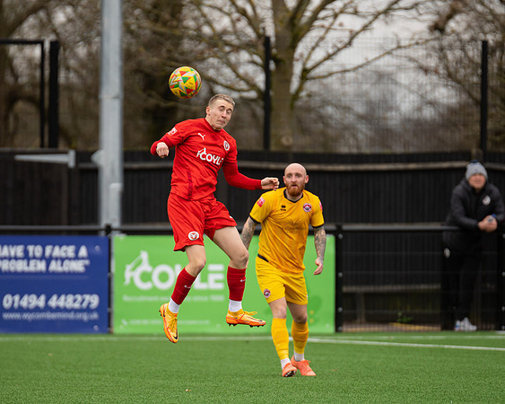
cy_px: 274
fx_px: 7297
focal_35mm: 488
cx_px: 245
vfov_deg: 3.2
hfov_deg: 4.0
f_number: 2.8
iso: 400
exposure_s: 1/2000
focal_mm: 300
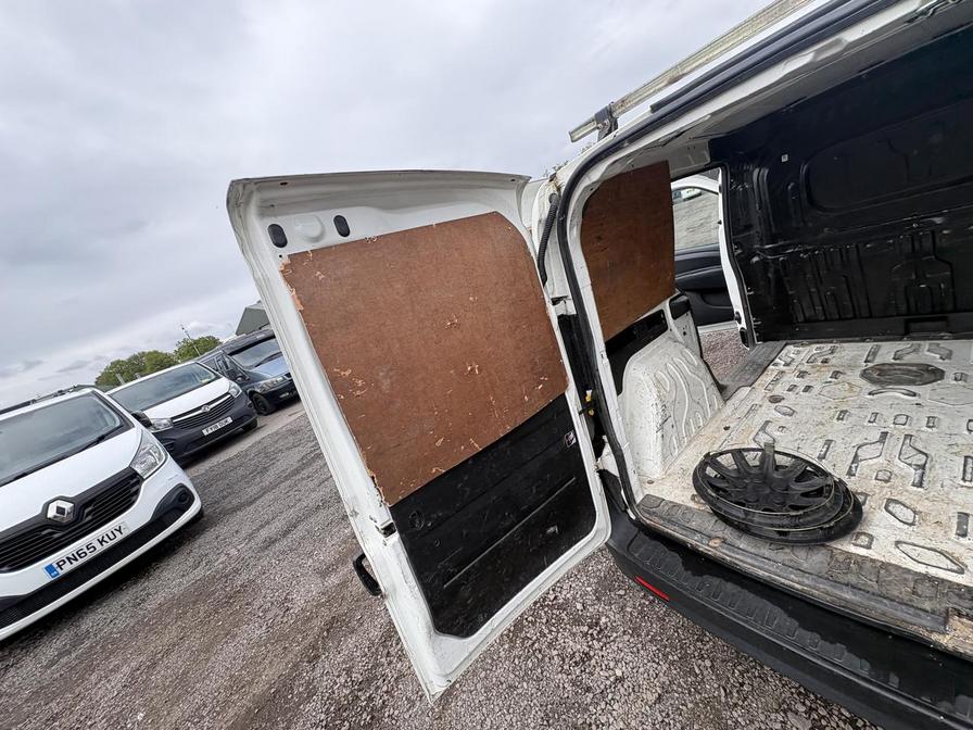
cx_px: 486
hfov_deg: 102.1
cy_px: 365
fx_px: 394
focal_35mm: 14
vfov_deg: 85.7
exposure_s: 1/392
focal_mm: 2.22
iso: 40
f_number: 2.2
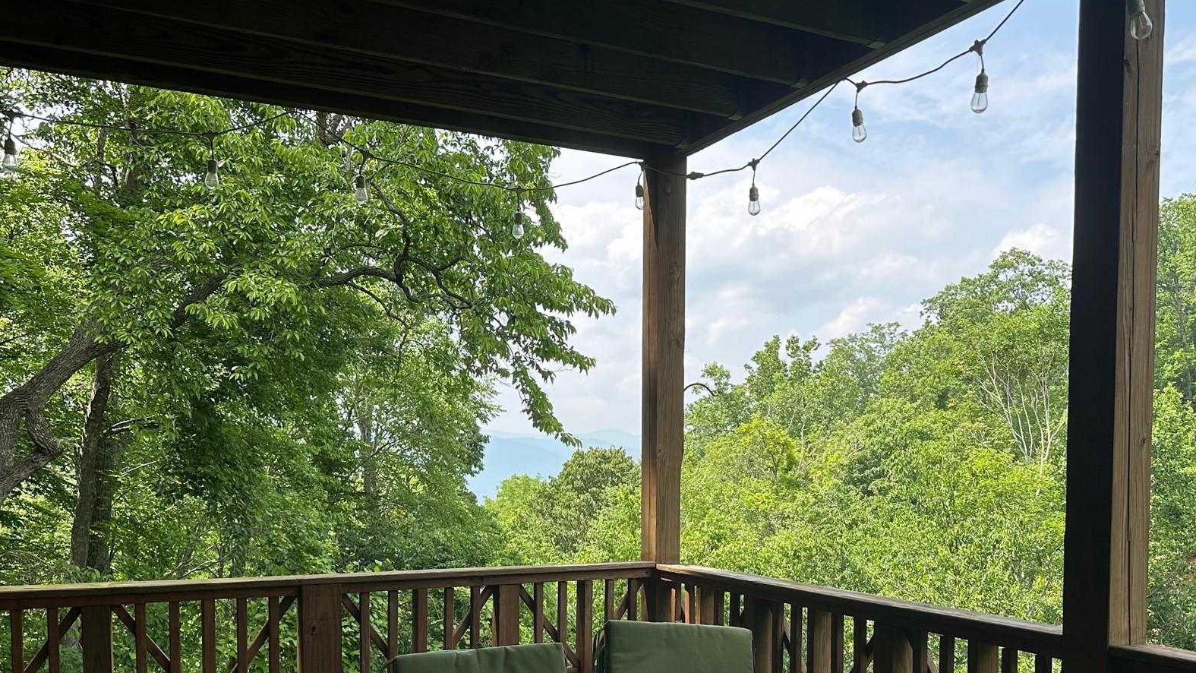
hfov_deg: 58.0
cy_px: 519
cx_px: 646
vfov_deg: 33.8
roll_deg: +0.4
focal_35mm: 34
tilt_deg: -3.2
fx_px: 1078
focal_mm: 6.86
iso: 80
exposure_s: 1/1304
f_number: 1.78
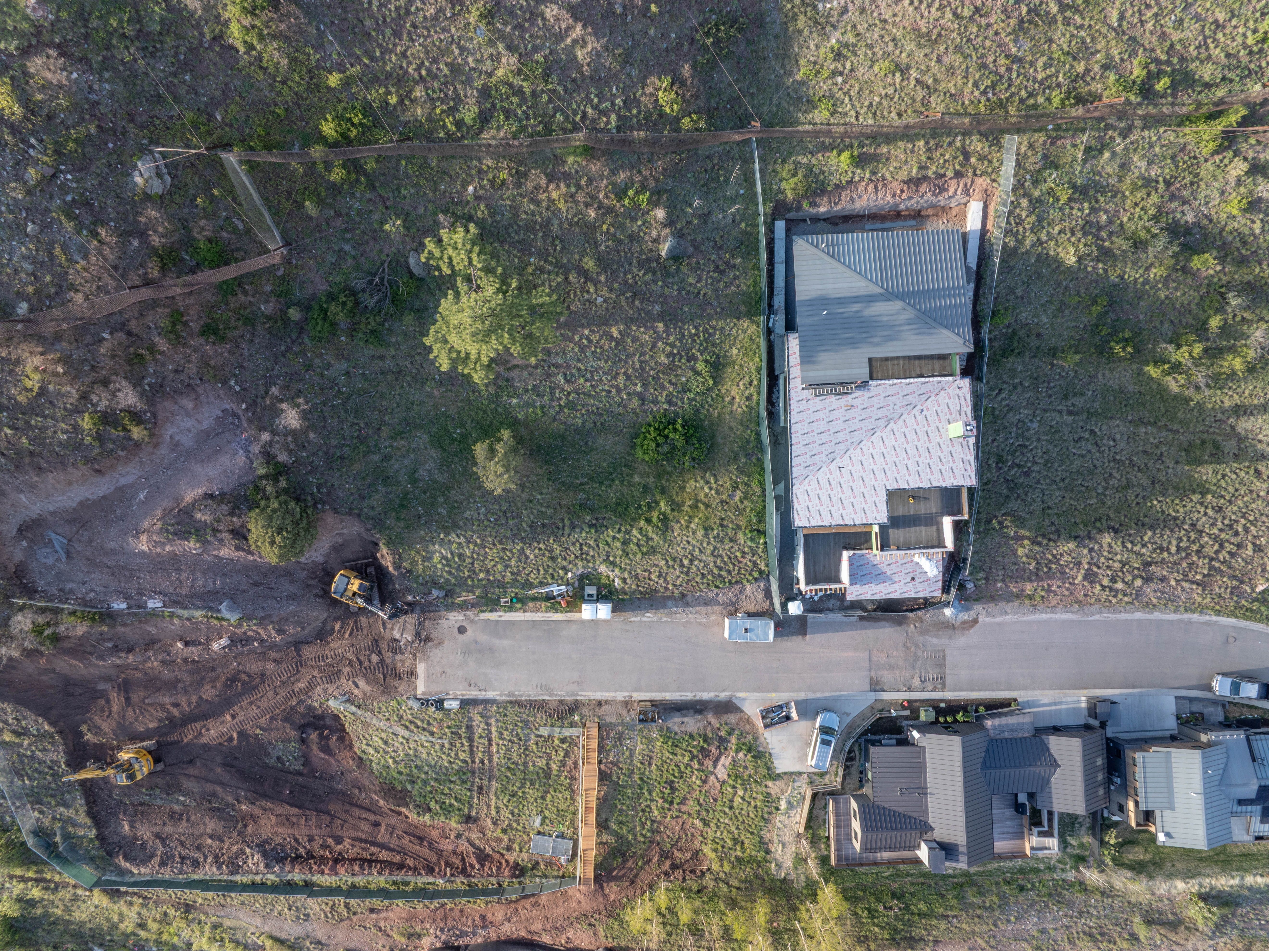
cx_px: 634
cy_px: 476
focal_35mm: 24
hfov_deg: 71.6
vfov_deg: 56.8
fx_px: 880
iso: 100
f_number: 11
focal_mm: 12.29
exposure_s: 1/15
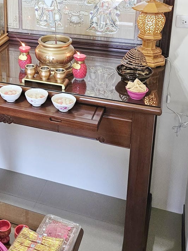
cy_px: 38
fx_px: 377
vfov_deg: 35.2
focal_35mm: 52
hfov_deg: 27.1
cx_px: 19
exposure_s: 1/120
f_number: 1.7
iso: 250
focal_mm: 6.3
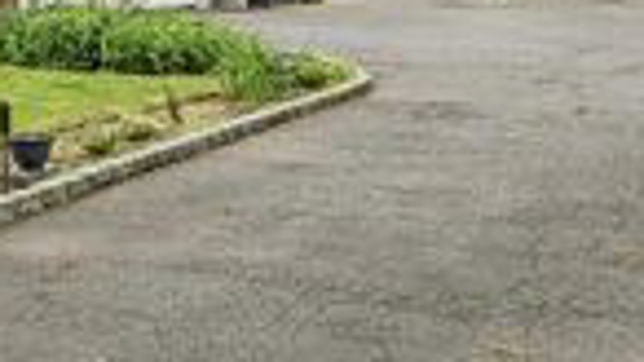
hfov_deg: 22.8
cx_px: -119
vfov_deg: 13.5
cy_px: -104
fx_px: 1468
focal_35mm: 86
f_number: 9
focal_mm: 24
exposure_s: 1/160
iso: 250
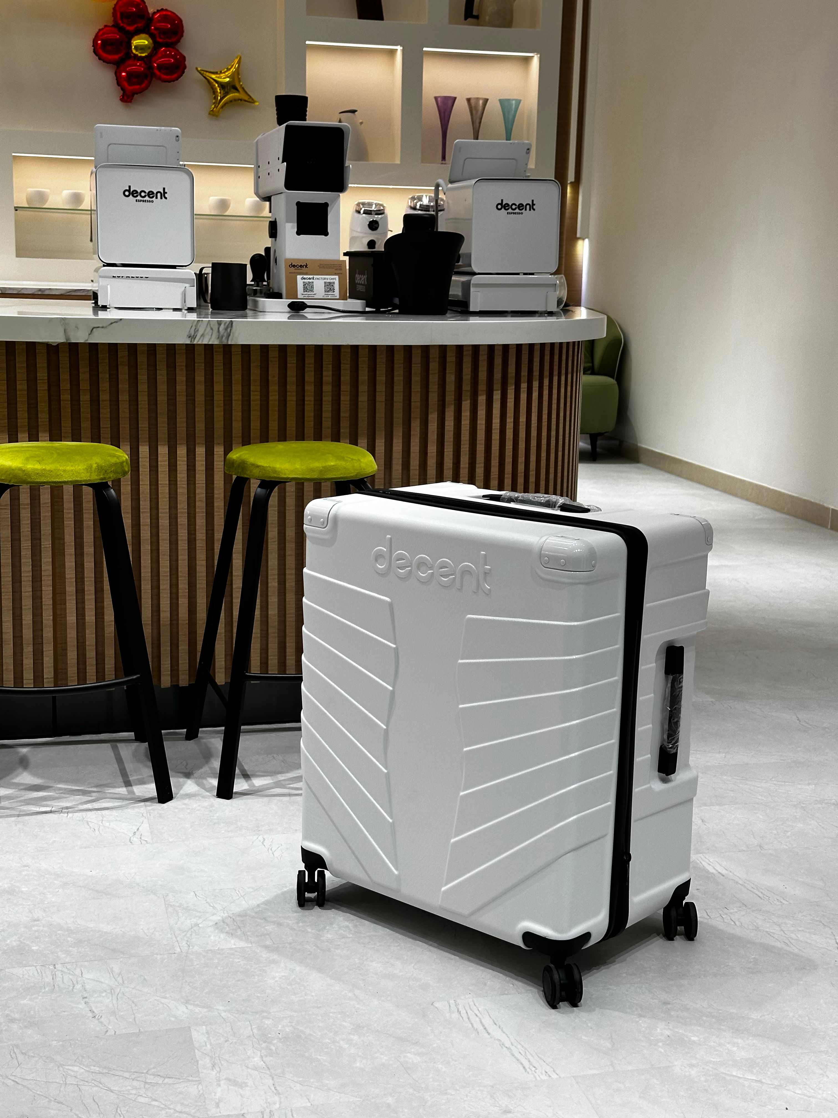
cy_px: 559
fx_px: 1549
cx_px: 419
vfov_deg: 39.7
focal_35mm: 48
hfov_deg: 30.3
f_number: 1.78
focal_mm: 6.86
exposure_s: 1/166
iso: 64
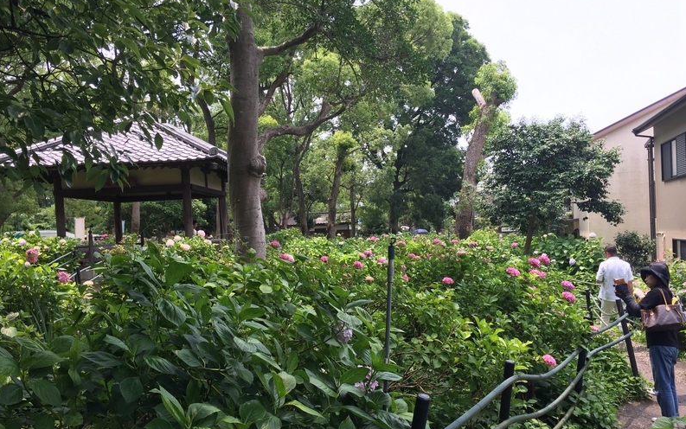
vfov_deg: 40.5
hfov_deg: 61.2
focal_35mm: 31
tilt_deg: -0.5
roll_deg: +1.5
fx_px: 580
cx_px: 344
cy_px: 247
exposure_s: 1/573
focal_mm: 4.15
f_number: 2.2
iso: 32
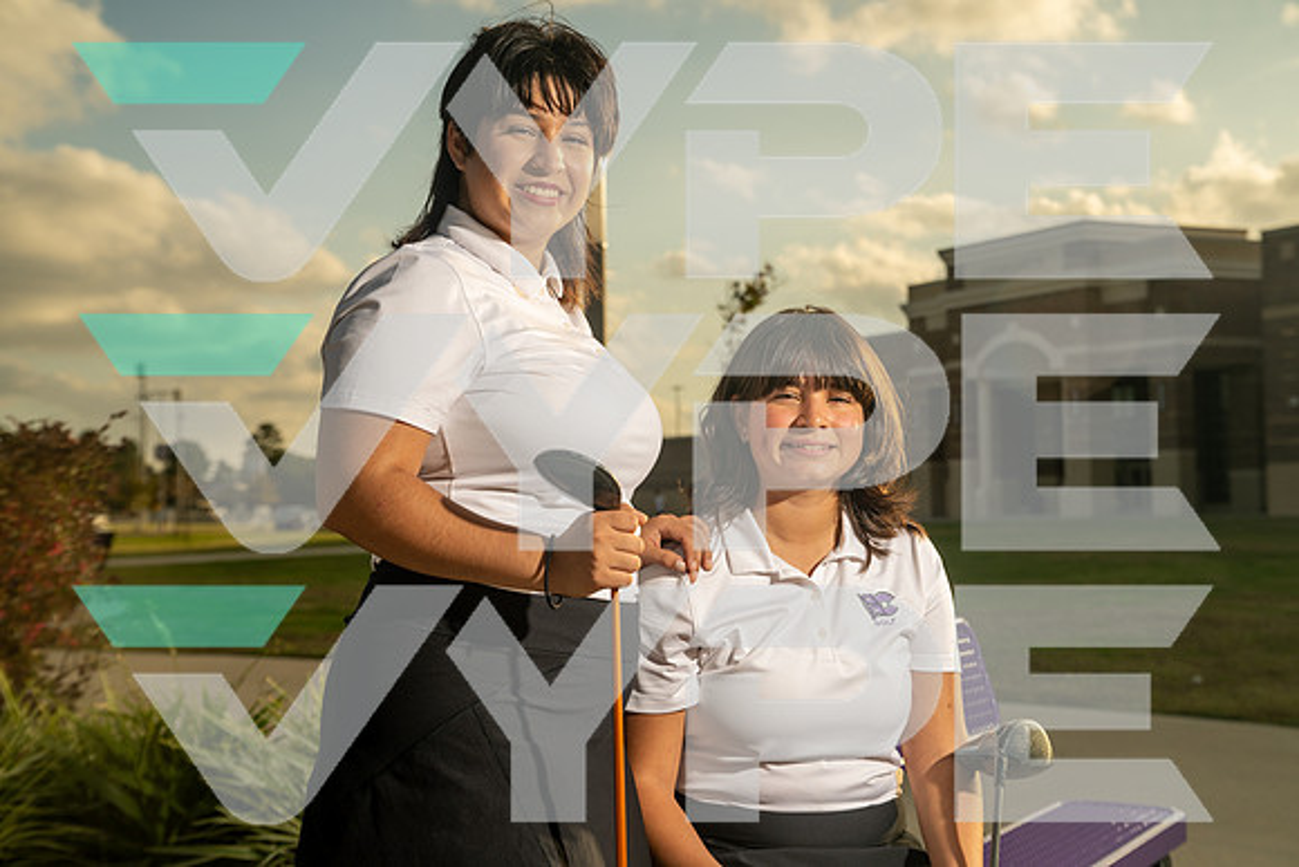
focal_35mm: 52
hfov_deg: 38.2
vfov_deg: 26.0
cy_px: 434
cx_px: 650
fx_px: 1877
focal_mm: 52
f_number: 5
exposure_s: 1/250
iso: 200
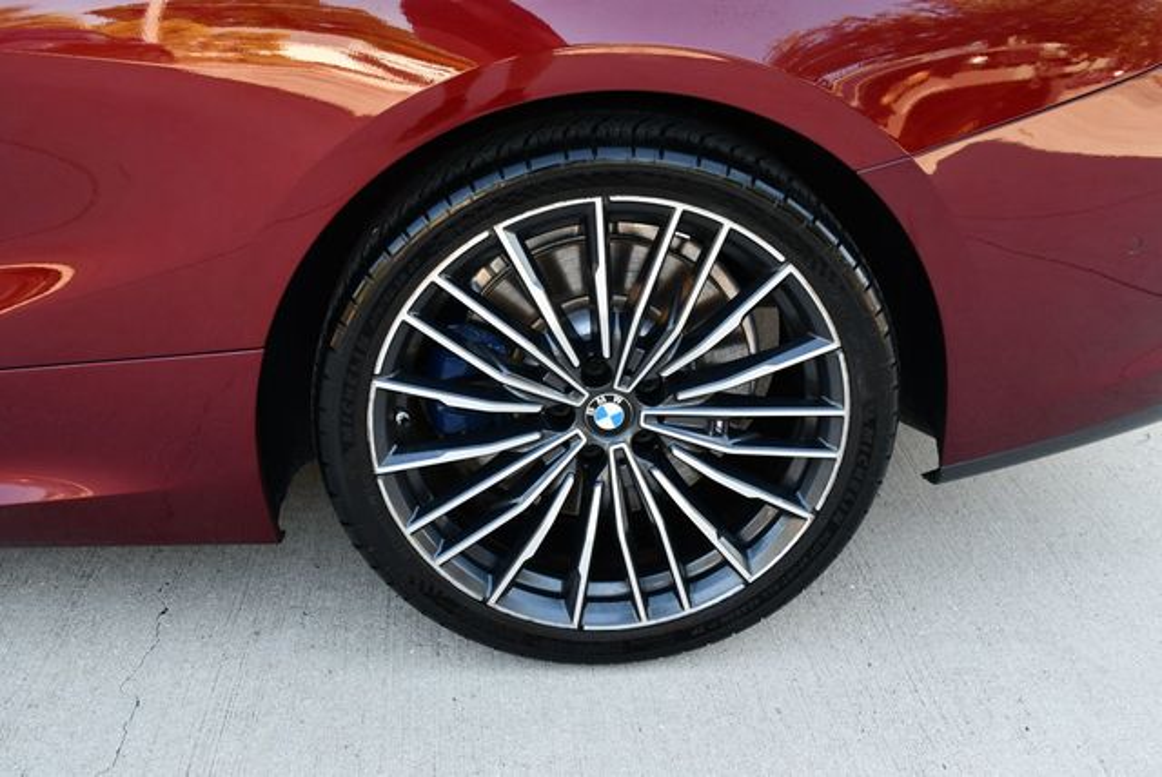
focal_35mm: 36
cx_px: 581
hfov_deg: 53.1
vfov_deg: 36.9
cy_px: 388
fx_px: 1163
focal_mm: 18
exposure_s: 1/250
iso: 400
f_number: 4
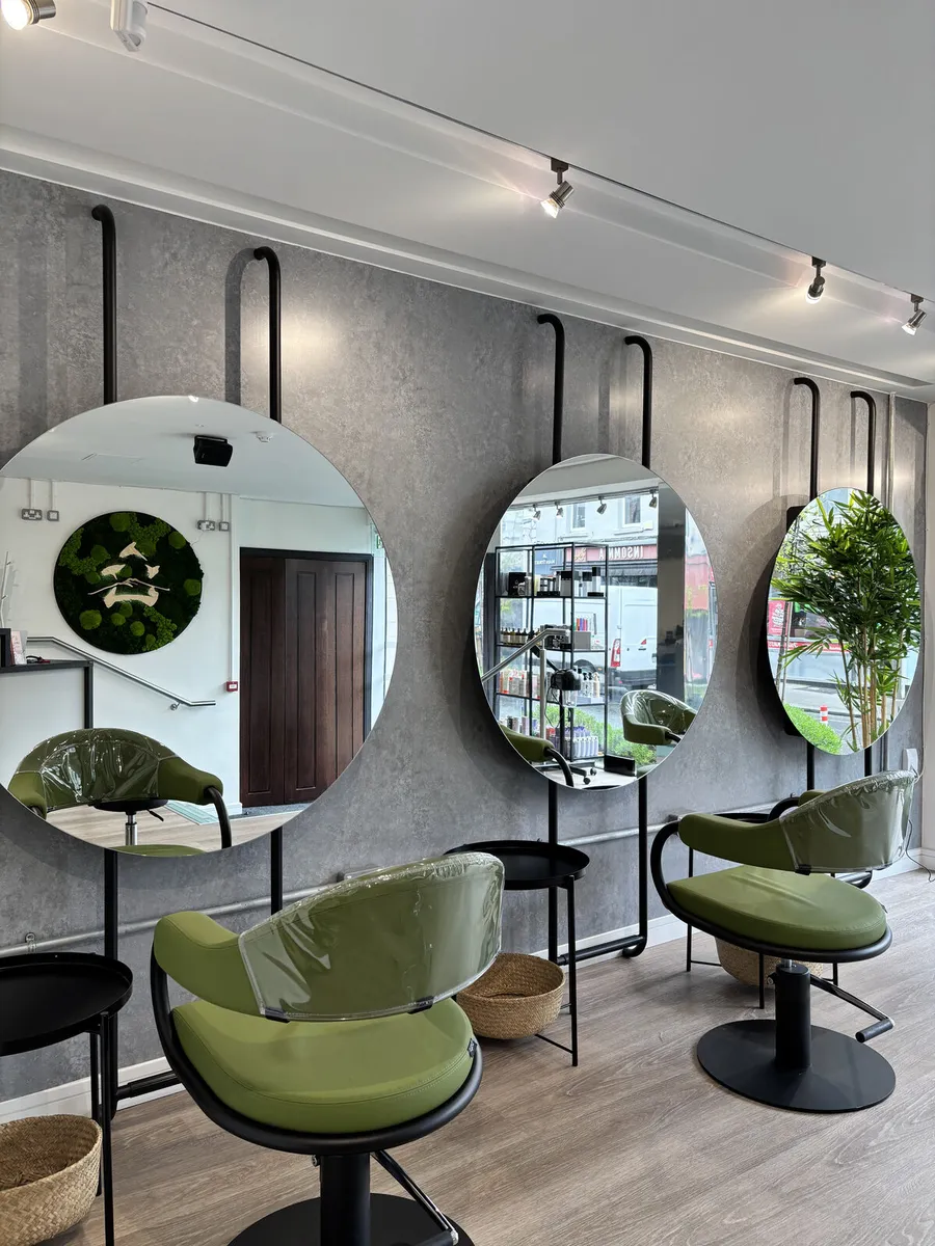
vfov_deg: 67.3
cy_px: 623
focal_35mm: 26
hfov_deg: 53.1
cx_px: 468
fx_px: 936
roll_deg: -0.5
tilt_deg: -0.4
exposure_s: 1/100
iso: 50
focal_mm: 5.96
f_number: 1.6
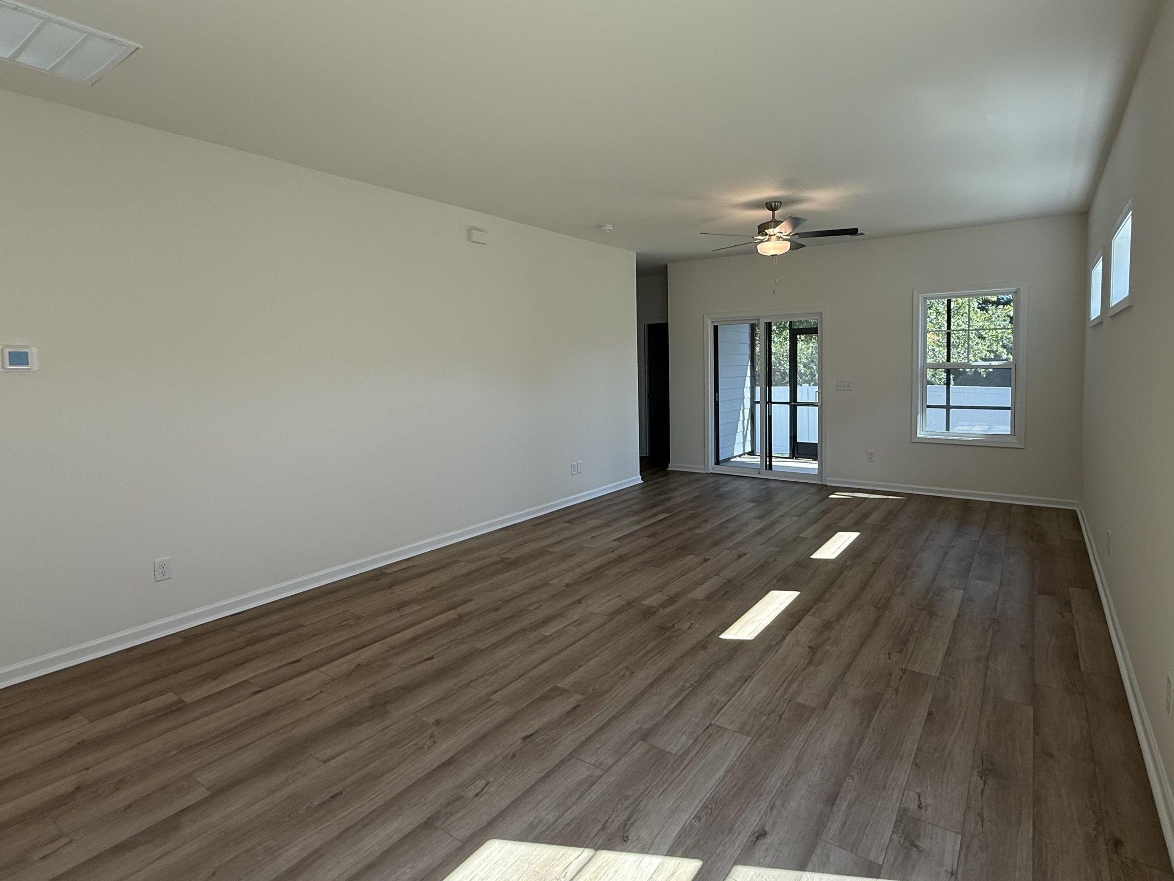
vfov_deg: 71.4
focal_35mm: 18
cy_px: 397
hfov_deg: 87.6
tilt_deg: -3.0
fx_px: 610
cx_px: 636
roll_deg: +0.8
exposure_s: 1/120
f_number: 2.2
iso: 80
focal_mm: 2.22
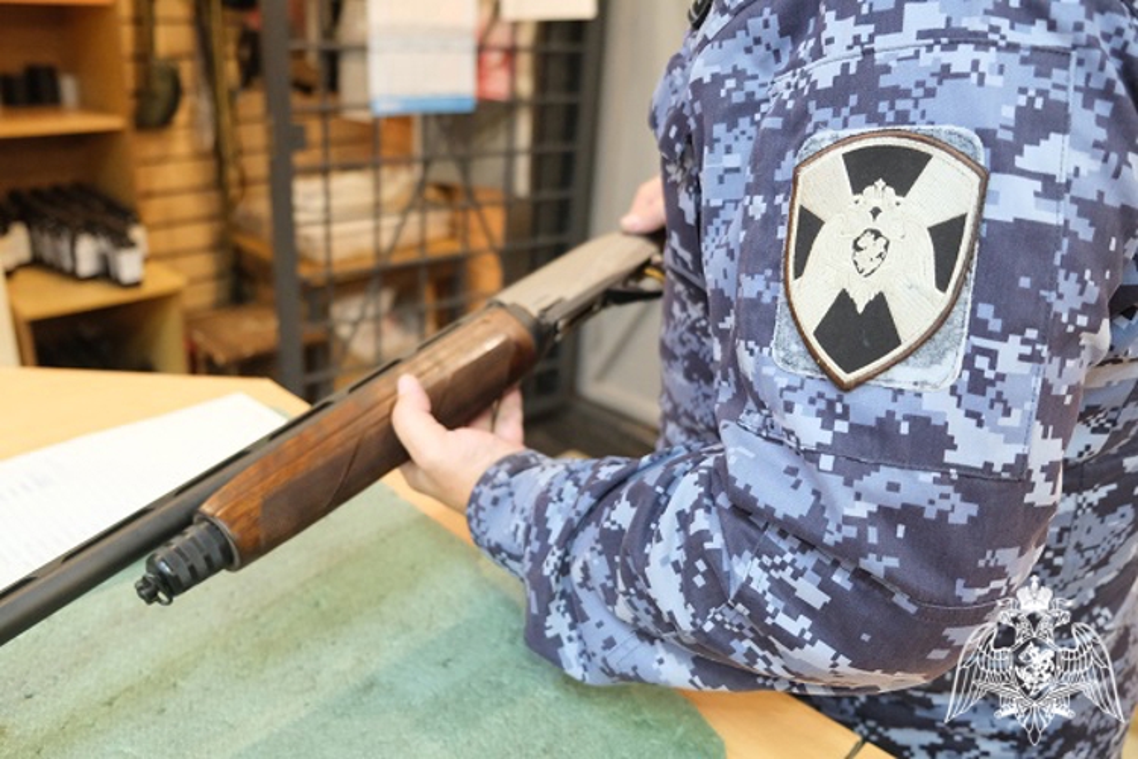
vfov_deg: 45.0
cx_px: 569
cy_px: 380
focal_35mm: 29
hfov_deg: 63.7
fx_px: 917
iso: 4000
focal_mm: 19.6
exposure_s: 1/60
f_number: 2.8
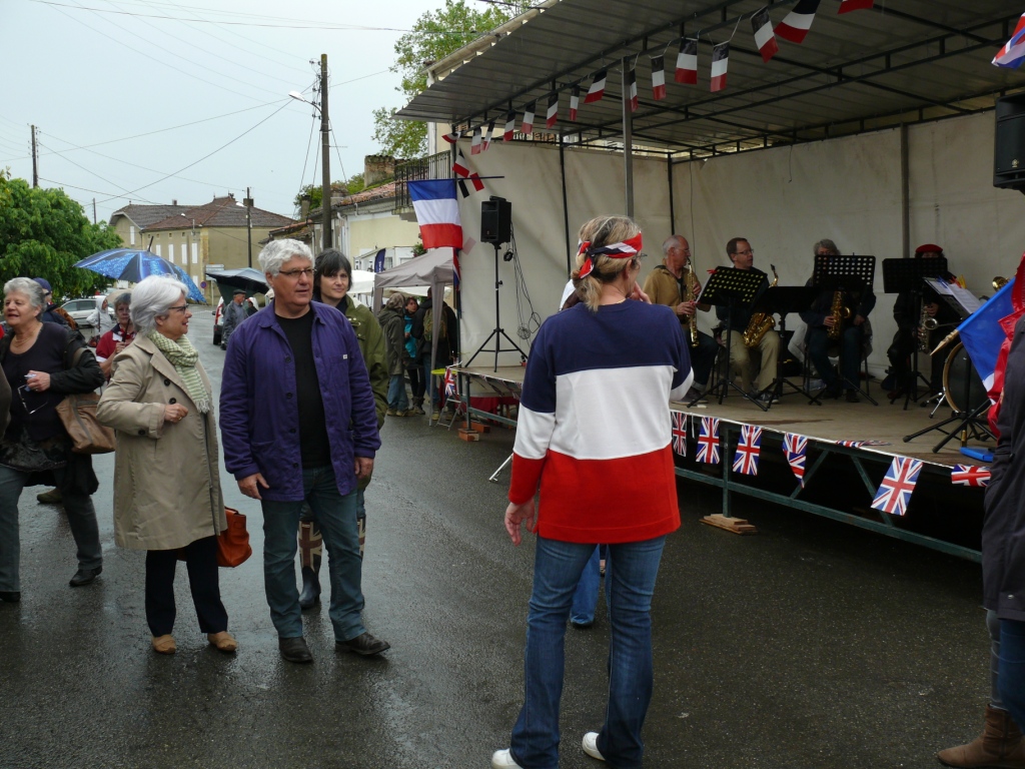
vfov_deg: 40.7
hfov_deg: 52.6
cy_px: 384
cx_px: 512
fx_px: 1036
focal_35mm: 35
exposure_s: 1/160
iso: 100
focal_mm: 7.4
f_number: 4
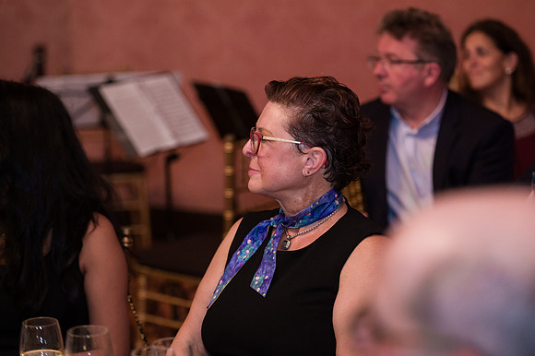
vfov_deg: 12.9
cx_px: 268
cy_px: 178
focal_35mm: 106
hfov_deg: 19.3
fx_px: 1571
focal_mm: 105
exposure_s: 1/200
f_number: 3.2
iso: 3200
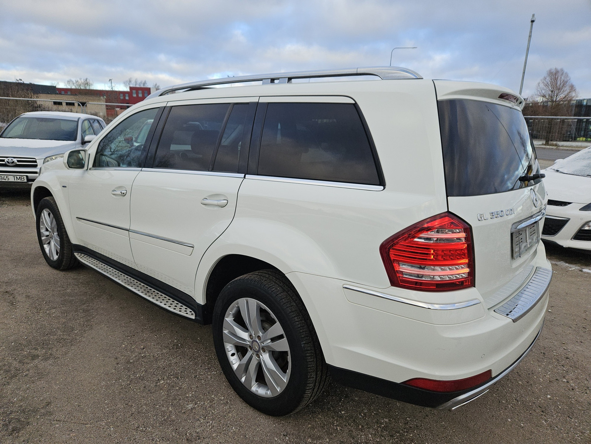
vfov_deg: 58.9
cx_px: 296
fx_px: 393
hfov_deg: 73.9
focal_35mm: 23
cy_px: 222
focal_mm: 5.4
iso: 64
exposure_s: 1/719
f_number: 1.8
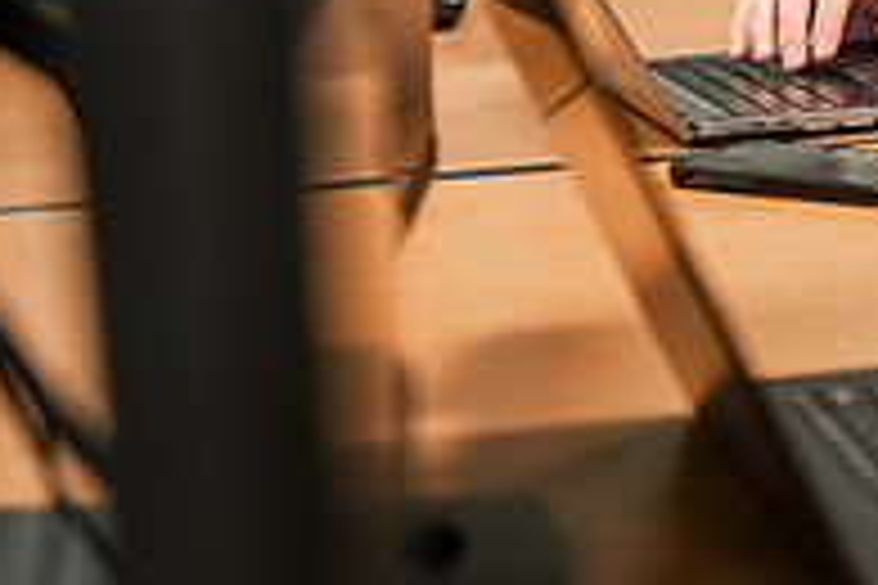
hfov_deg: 13.4
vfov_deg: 9.0
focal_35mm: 149
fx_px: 3634
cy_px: -200
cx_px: 1063
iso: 1600
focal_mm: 50
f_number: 2.8
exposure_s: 1/160
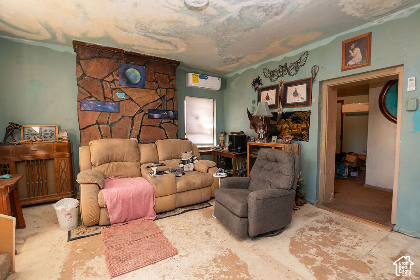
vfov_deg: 74.4
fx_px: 184
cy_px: 140
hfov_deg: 97.4
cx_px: 210
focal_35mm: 16
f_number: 4
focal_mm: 10
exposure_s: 1/200
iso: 500
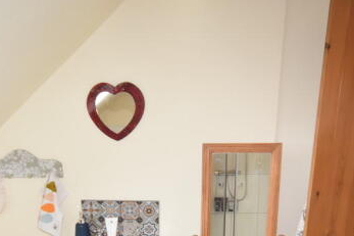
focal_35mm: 34
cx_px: 148
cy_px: 222
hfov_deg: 55.5
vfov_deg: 35.9
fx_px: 334
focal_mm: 12
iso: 720
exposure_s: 1/125
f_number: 5.6
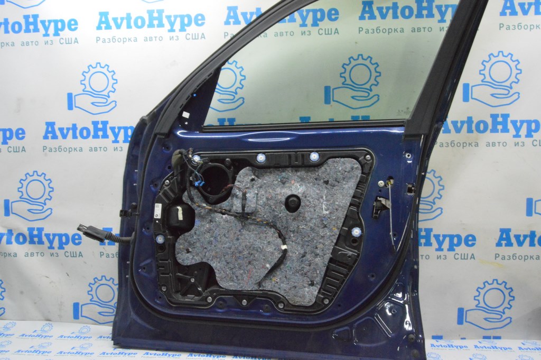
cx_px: 270
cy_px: 180
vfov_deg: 47.9
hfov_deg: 67.4
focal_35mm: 27
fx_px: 405
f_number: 20
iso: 6400
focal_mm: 18
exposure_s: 1/15
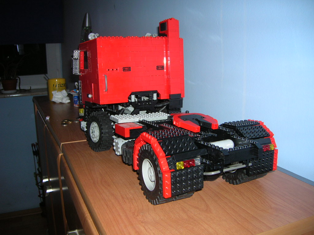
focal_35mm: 34
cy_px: 118
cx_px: 157
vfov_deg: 41.8
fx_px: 308
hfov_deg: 54.0
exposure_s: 1/60.1
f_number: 2.9
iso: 50
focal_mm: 5.7
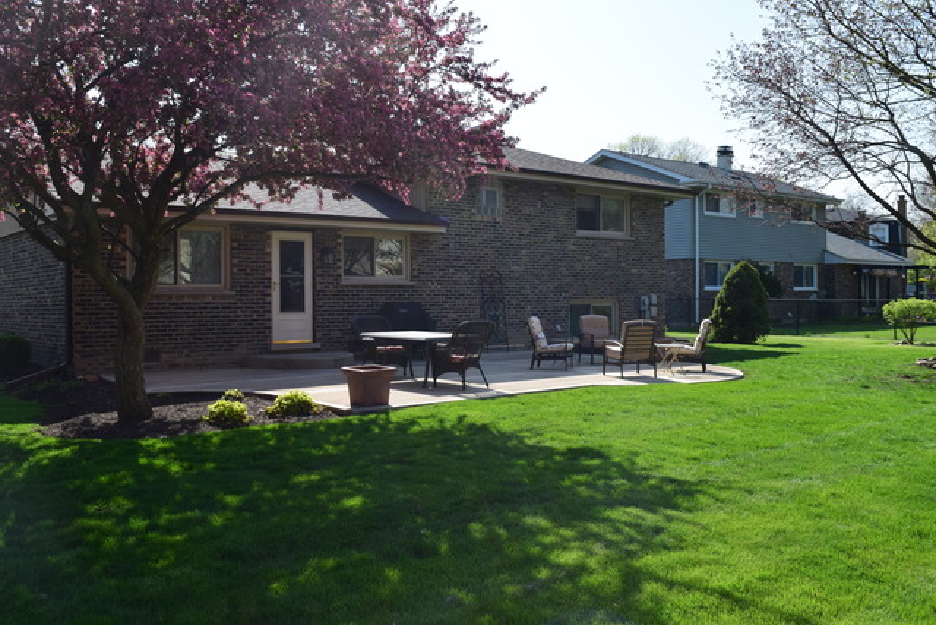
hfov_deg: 57.2
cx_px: 468
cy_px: 312
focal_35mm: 33
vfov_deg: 40.0
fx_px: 858
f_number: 11
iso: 400
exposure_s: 1/500
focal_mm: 22
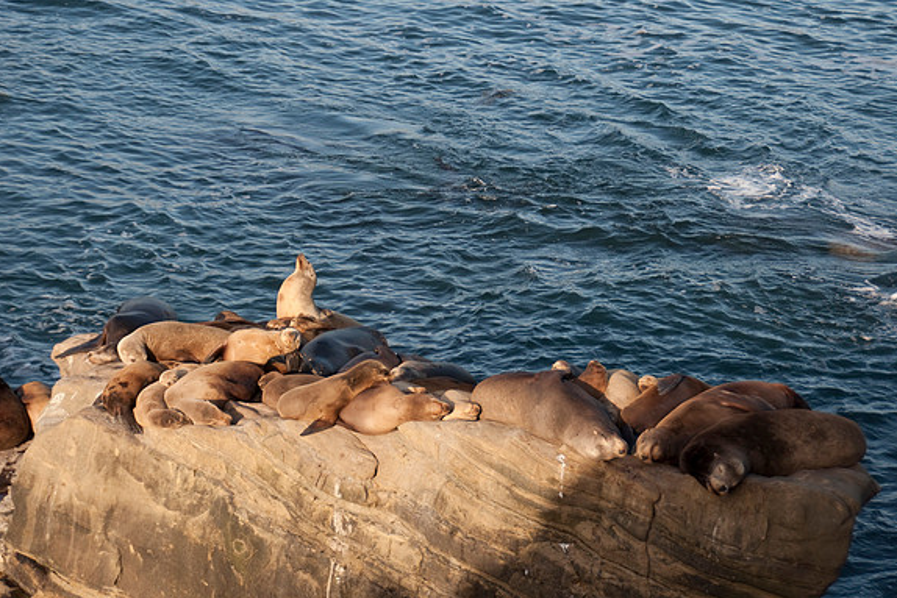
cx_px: 448
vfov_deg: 12.9
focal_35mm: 106
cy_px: 299
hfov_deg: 19.3
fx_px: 2642
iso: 400
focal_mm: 70
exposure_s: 1/1000
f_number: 5.3
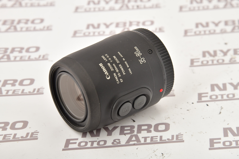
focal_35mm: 120
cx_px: 120
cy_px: 80
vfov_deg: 11.4
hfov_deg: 17.1
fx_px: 797
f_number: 11
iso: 1000
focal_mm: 120
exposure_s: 1/200
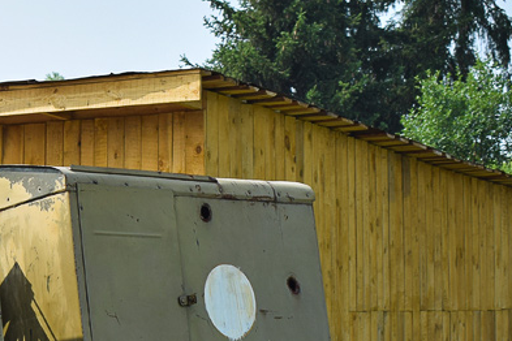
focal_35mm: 119
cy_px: 307
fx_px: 1692
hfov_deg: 16.4
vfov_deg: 11.4
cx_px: -133
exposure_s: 1/500
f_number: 5
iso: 100
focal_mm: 26
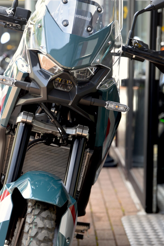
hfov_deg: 13.8
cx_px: 65
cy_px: 130
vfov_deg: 20.6
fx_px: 676
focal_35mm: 99
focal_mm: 70
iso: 100
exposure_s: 1/60
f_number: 3.5
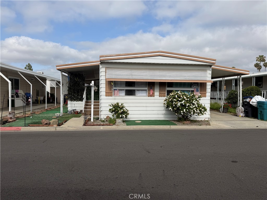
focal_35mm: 24
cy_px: 100
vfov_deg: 56.8
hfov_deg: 71.6
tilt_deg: -1.4
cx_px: 134
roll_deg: -0.2
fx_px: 185
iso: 80
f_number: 1.78
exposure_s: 1/5714
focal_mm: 6.76
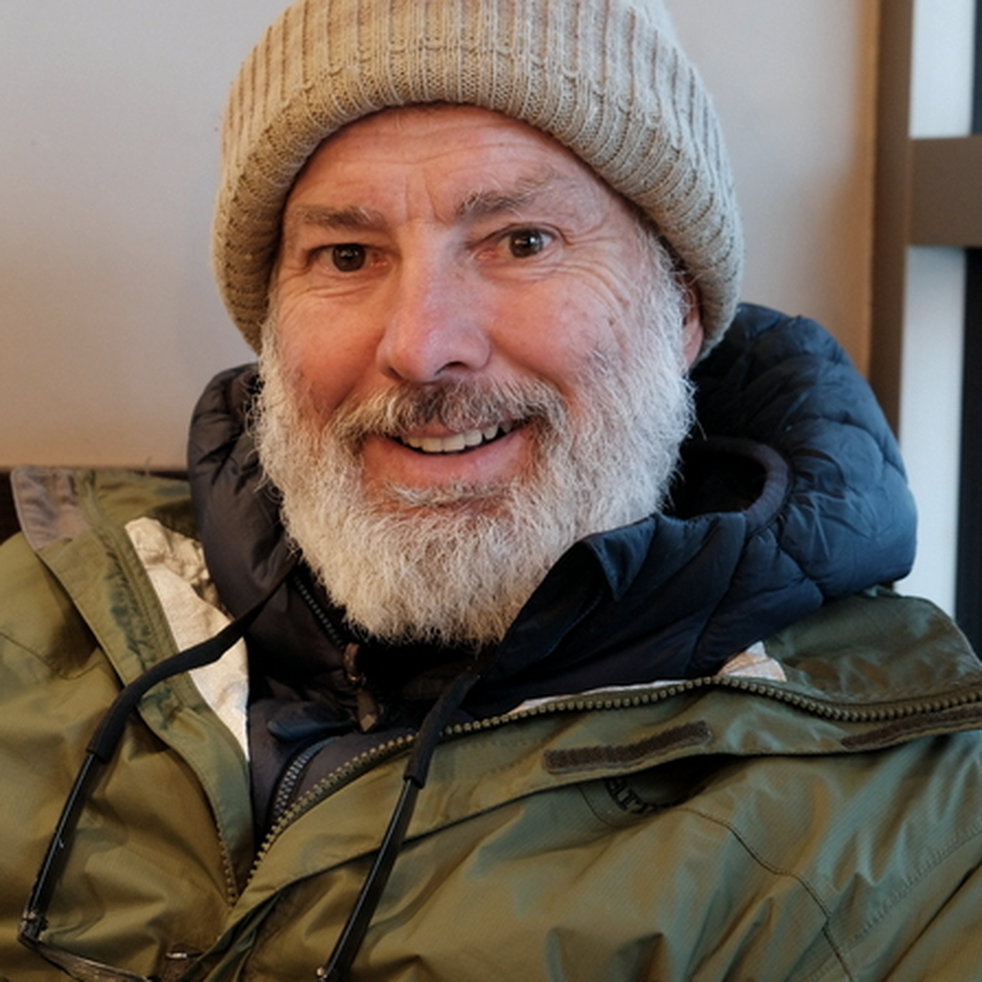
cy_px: 509
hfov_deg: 13.8
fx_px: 4044
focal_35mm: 126
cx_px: 318
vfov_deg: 13.8
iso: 1250
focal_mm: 55
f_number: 4
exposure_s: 1/20
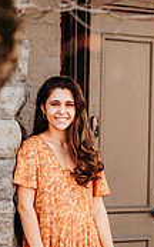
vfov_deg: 9.3
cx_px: 68
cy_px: 247
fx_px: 1512
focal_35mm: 225
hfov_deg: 5.8
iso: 160
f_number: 2
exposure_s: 1/500
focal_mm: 85
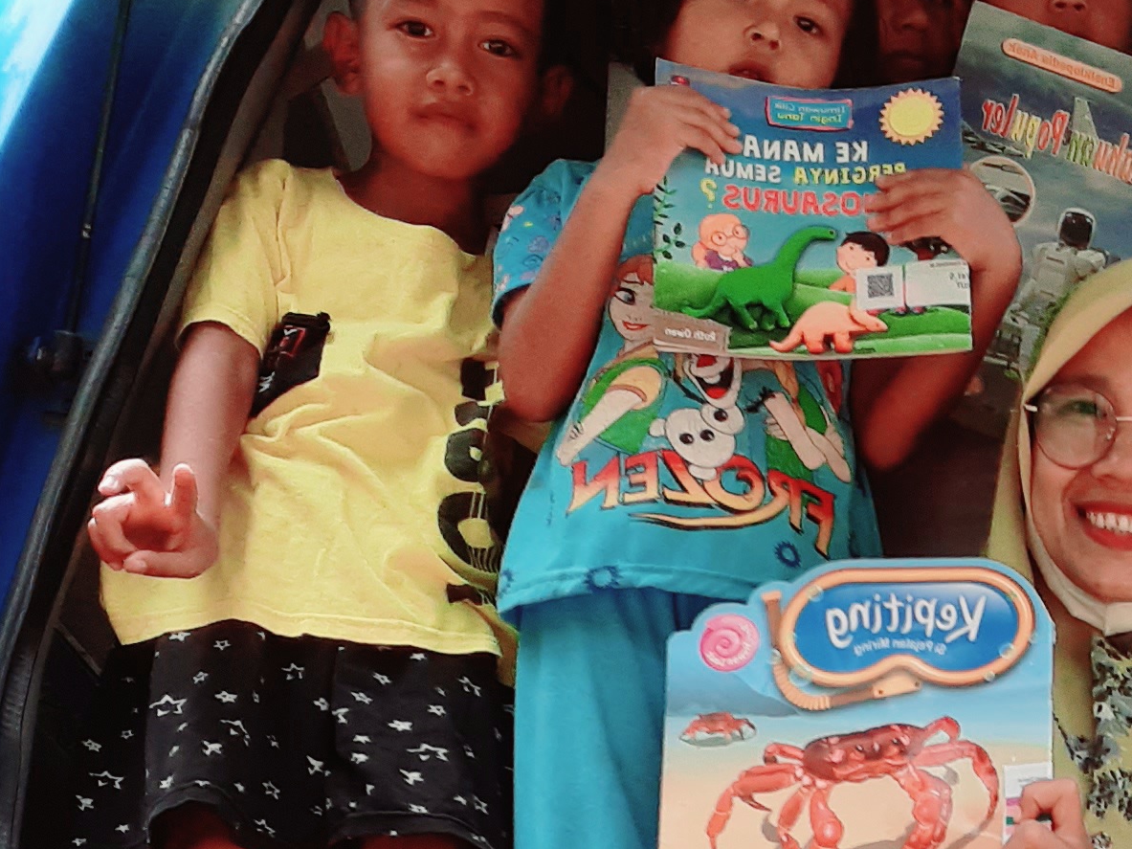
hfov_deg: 26.5
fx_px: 2256
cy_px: 942
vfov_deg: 20.3
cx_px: 1163
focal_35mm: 69
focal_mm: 2.61
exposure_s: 1/385
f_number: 2
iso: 40
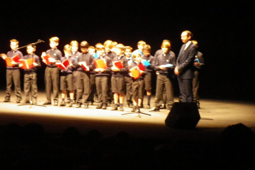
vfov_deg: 12.2
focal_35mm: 112
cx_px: 127
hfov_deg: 18.3
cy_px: 76
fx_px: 793
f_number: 5.1
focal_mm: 19.1
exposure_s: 1/5
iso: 800
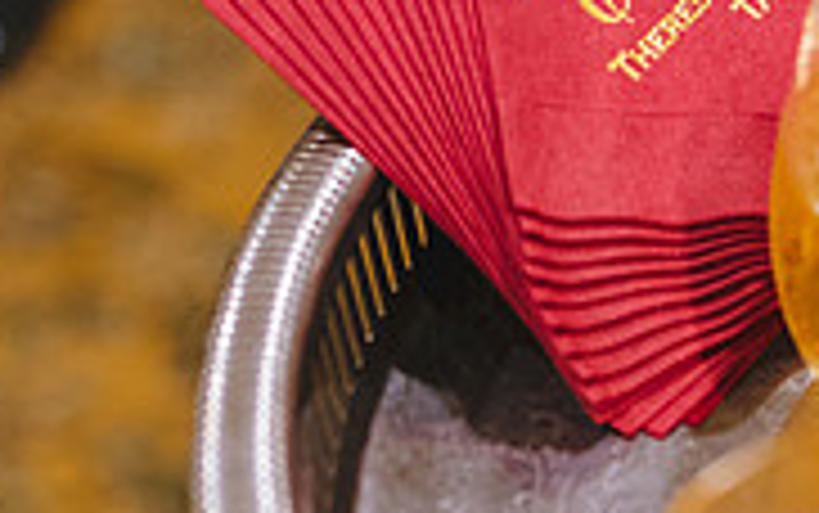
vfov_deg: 11.5
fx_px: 2546
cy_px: 227
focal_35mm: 114
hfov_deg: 18.0
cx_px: 734
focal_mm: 35
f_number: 2.5
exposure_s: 1/160
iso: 1250
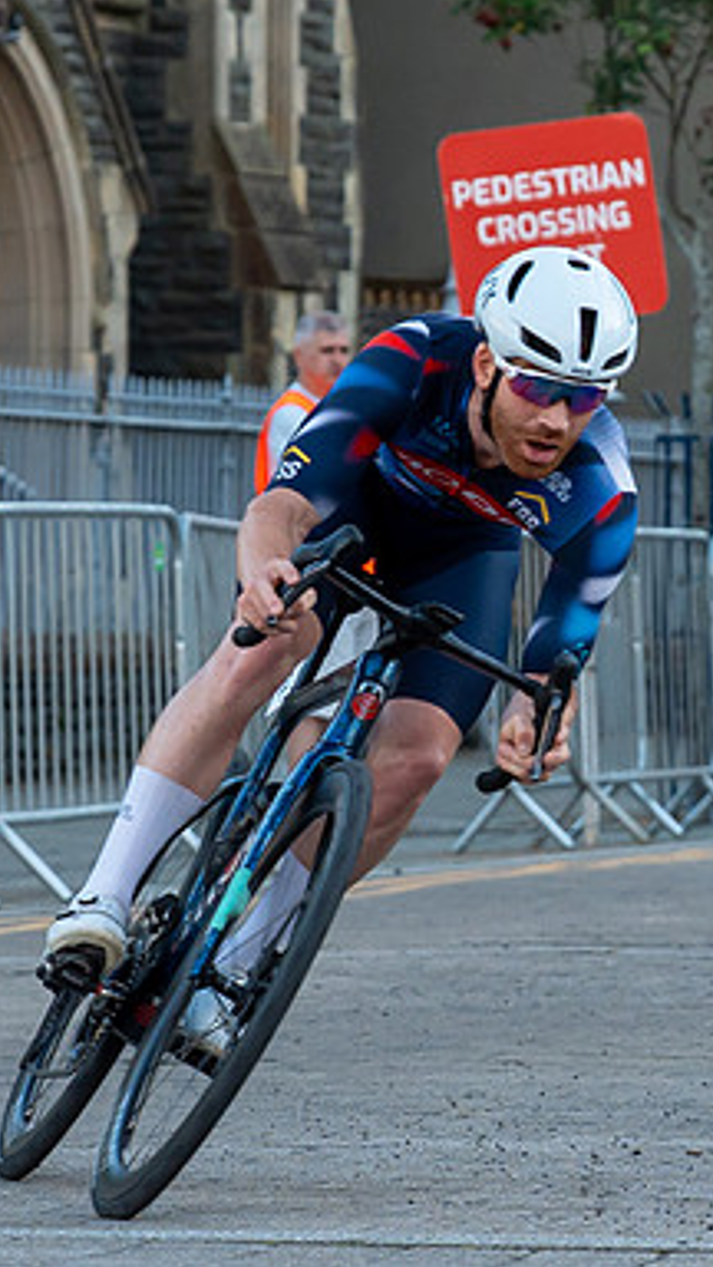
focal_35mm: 291
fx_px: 9781
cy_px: 443
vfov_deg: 7.4
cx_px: 457
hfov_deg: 4.2
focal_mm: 70
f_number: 3.5
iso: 400
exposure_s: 1/800
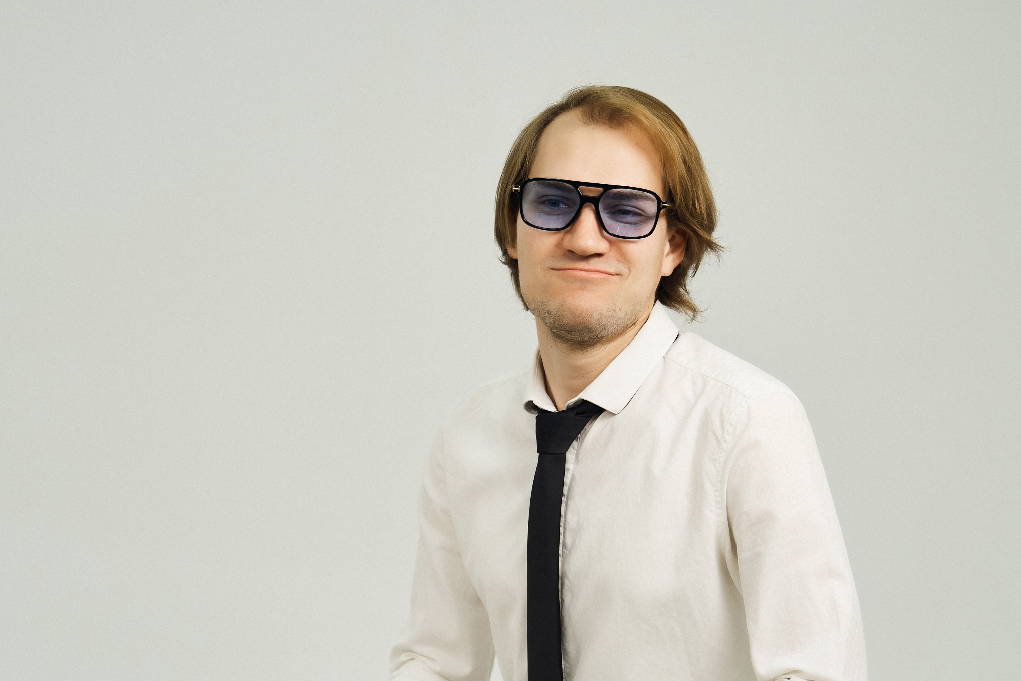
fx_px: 2638
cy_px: 450
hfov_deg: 21.9
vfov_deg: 14.7
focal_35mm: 93
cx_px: 565
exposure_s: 1/500
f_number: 2.8
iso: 800
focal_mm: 53
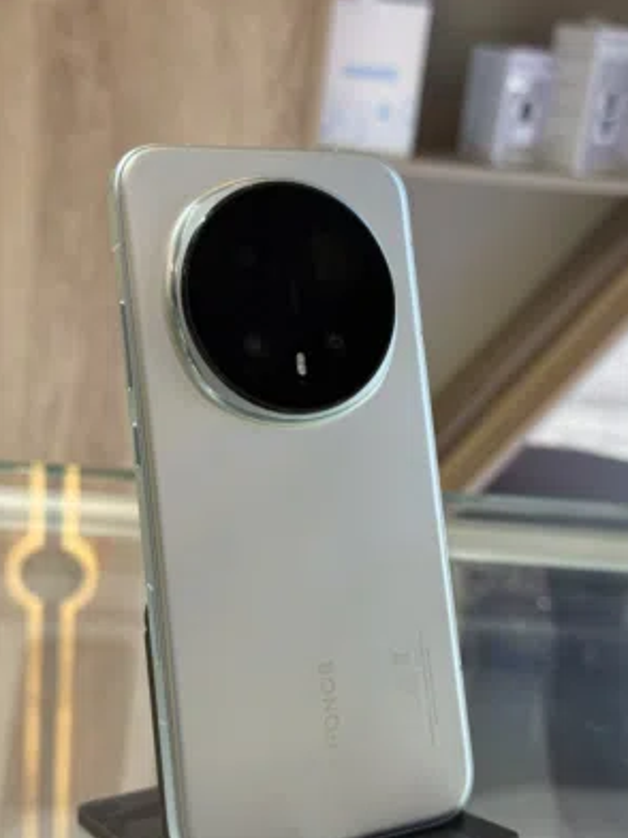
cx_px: 316
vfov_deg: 38.9
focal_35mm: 49
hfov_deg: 29.7
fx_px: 1185
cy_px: 417
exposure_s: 1/402
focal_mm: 6.76
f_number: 1.78
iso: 100
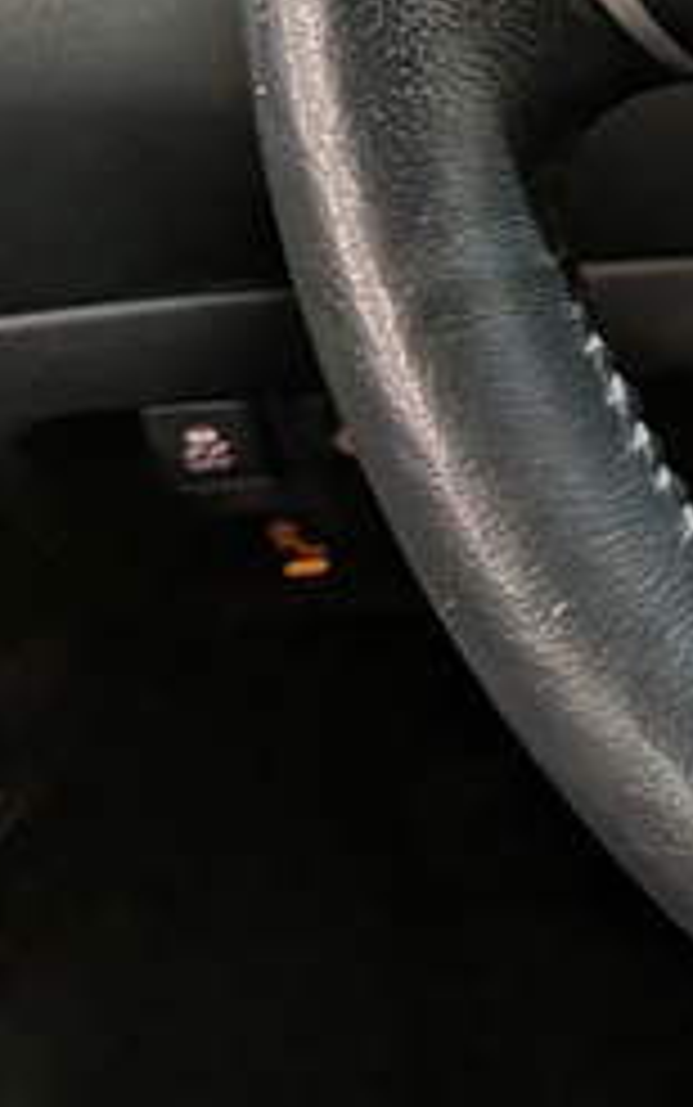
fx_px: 3199
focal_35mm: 106
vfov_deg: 18.7
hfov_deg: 10.5
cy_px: -189
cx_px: 1724
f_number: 1.7
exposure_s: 1/120
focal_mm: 4.53
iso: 244
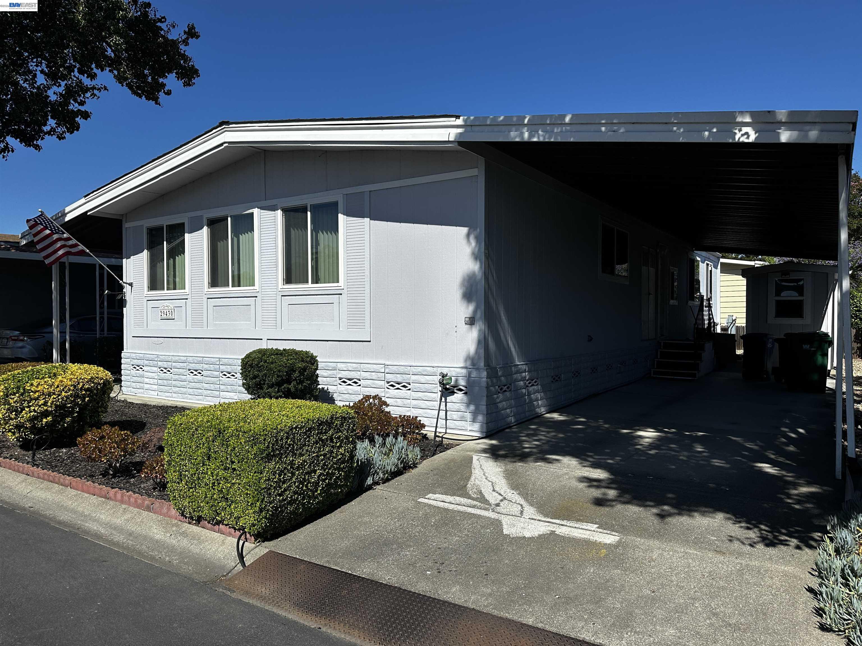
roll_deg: -0.3
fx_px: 598
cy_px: 323
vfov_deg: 56.8
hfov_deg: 71.6
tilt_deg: -0.9
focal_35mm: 24
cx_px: 431
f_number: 1.78
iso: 80
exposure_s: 1/6623
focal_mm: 6.86
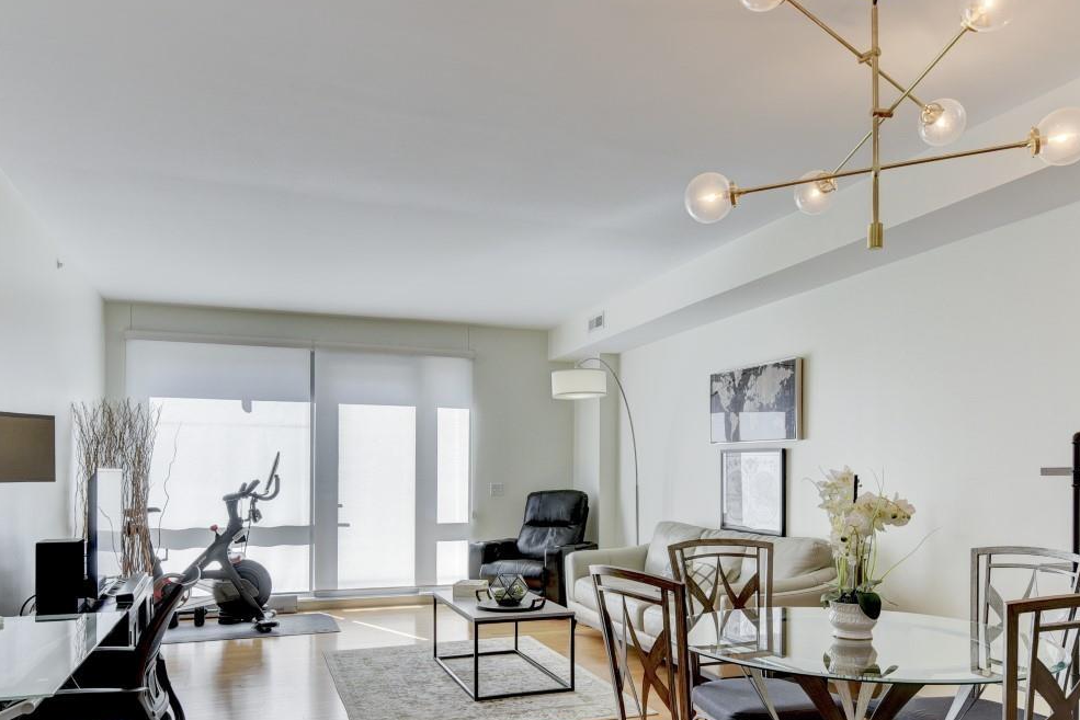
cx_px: 557
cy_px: 471
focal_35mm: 39
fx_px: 1170
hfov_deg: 49.5
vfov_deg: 34.0
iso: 400
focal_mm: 24
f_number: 8
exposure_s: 1/125
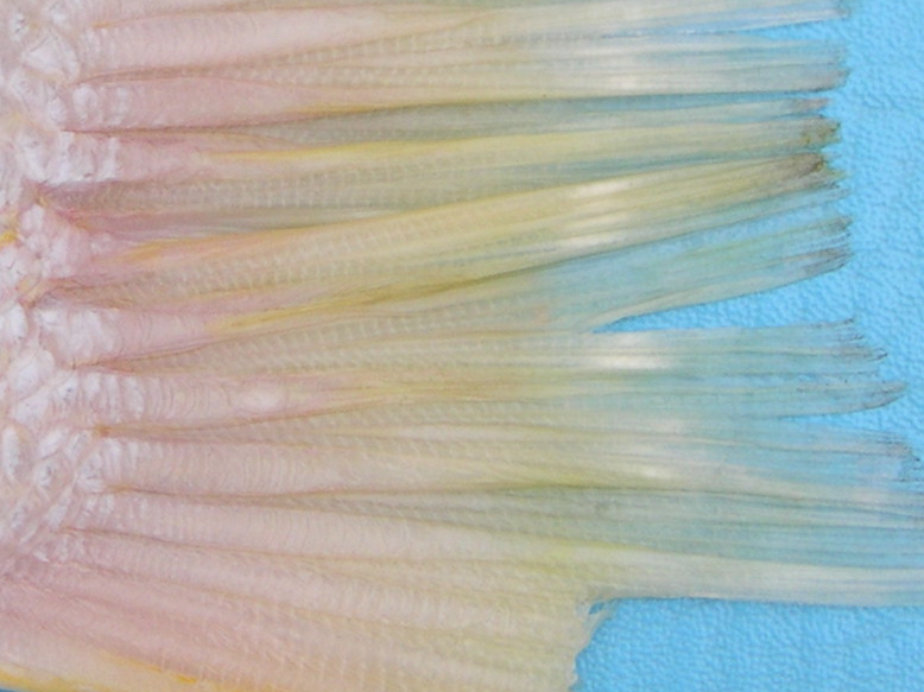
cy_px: 144
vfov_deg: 13.3
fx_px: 2962
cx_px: 143
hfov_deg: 17.5
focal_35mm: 111
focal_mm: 8
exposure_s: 1/633
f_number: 2.8
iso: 100
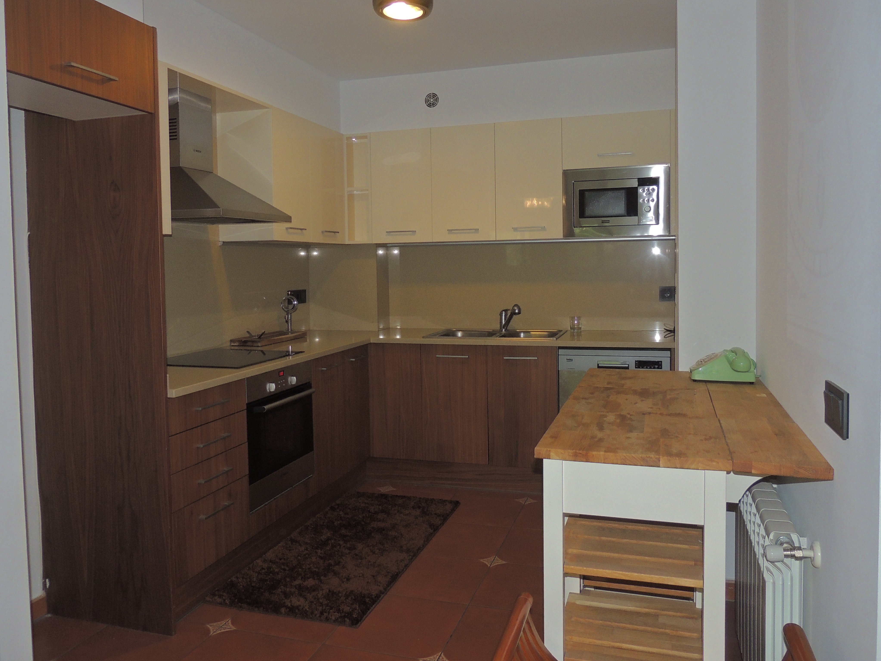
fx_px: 687
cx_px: 434
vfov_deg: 51.3
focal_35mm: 27
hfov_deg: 65.3
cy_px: 298
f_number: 3
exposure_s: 1/30
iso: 200
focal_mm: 4.3
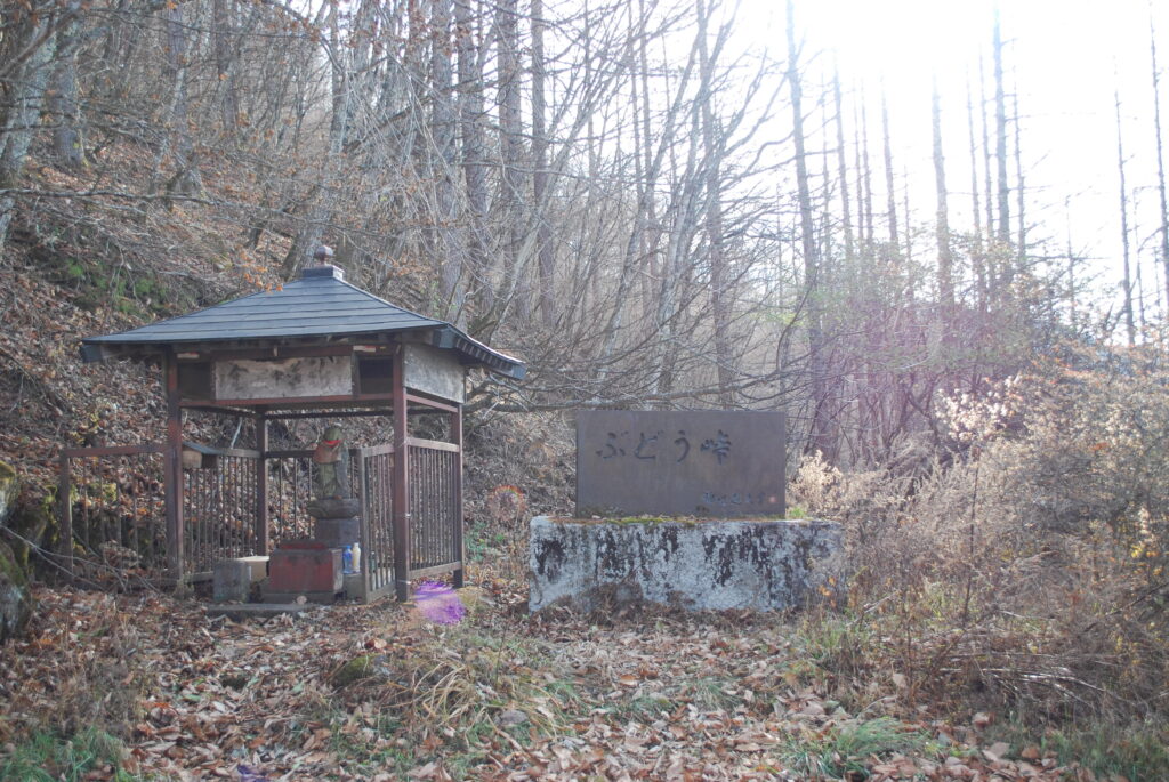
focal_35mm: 42
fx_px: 1365
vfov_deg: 32.0
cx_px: 584
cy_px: 391
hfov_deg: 46.4
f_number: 4.5
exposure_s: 1/80
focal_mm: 28
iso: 200
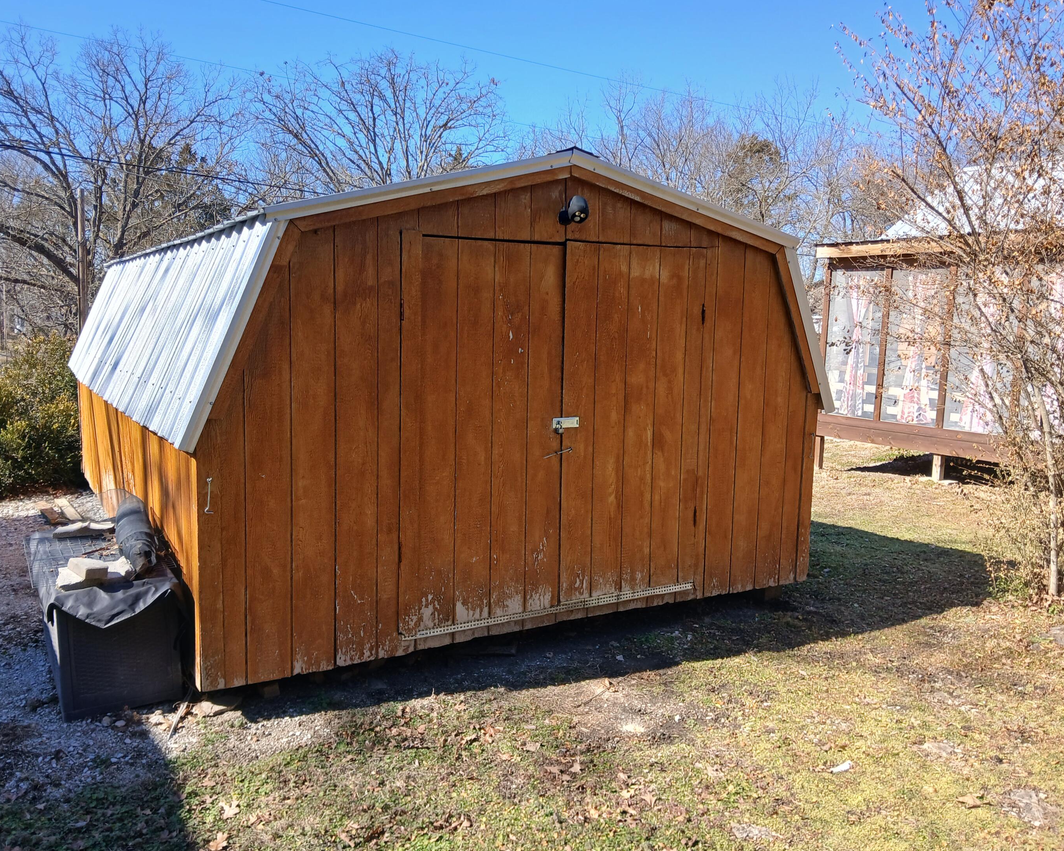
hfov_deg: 62.2
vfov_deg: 51.5
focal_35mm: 28
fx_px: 882
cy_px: 427
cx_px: 504
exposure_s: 1/221
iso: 20
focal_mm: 3.98
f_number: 1.8
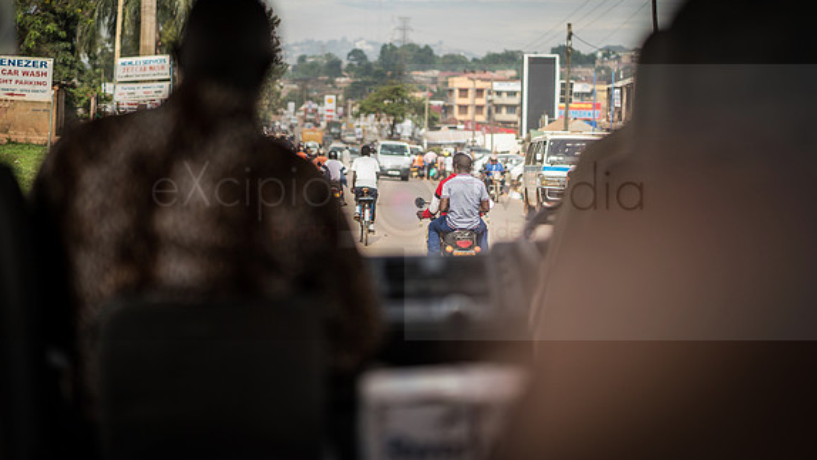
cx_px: 406
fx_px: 1950
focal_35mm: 90
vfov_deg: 13.4
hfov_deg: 23.7
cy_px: 202
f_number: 2
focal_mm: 85
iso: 100
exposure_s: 1/1600
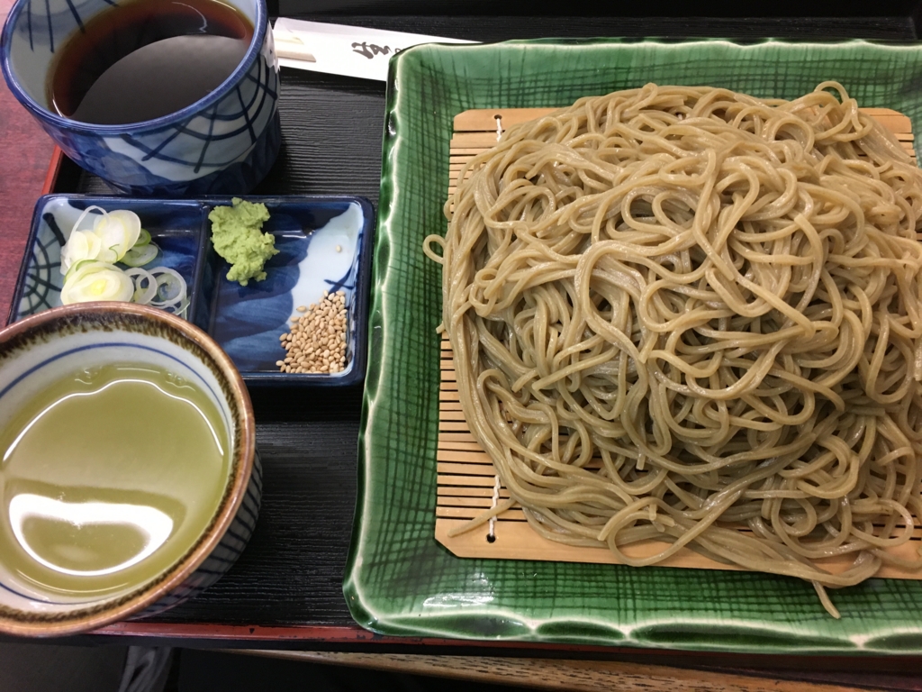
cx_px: 461
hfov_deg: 61.7
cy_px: 346
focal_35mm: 29
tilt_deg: -66.3
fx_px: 772
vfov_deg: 48.2
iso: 125
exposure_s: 1/30
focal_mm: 4.15
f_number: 2.2
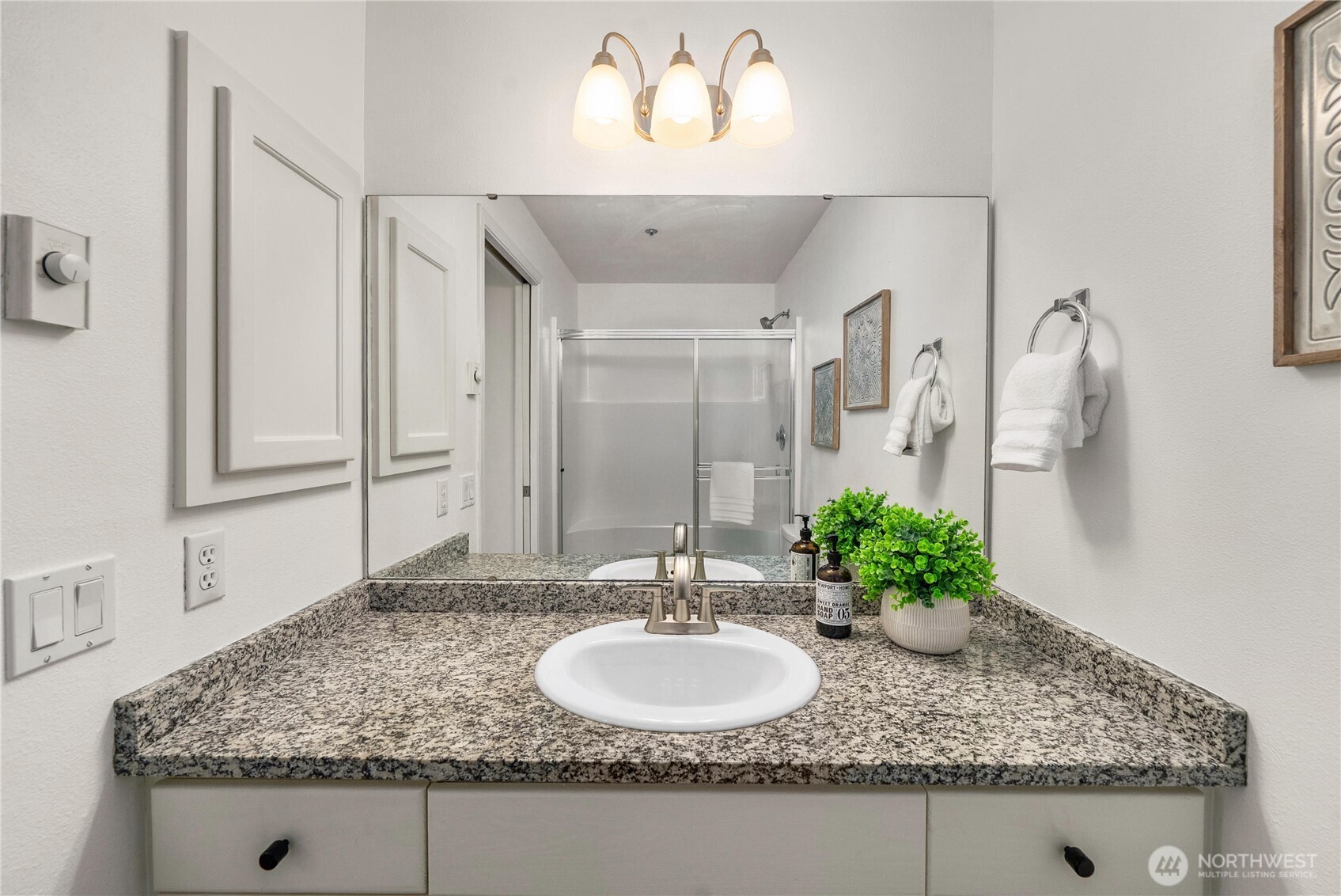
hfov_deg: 108.3
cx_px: 670
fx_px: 484
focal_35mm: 13
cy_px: 448
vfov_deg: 85.5
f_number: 7.1
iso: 1000
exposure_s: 1/20
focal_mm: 13
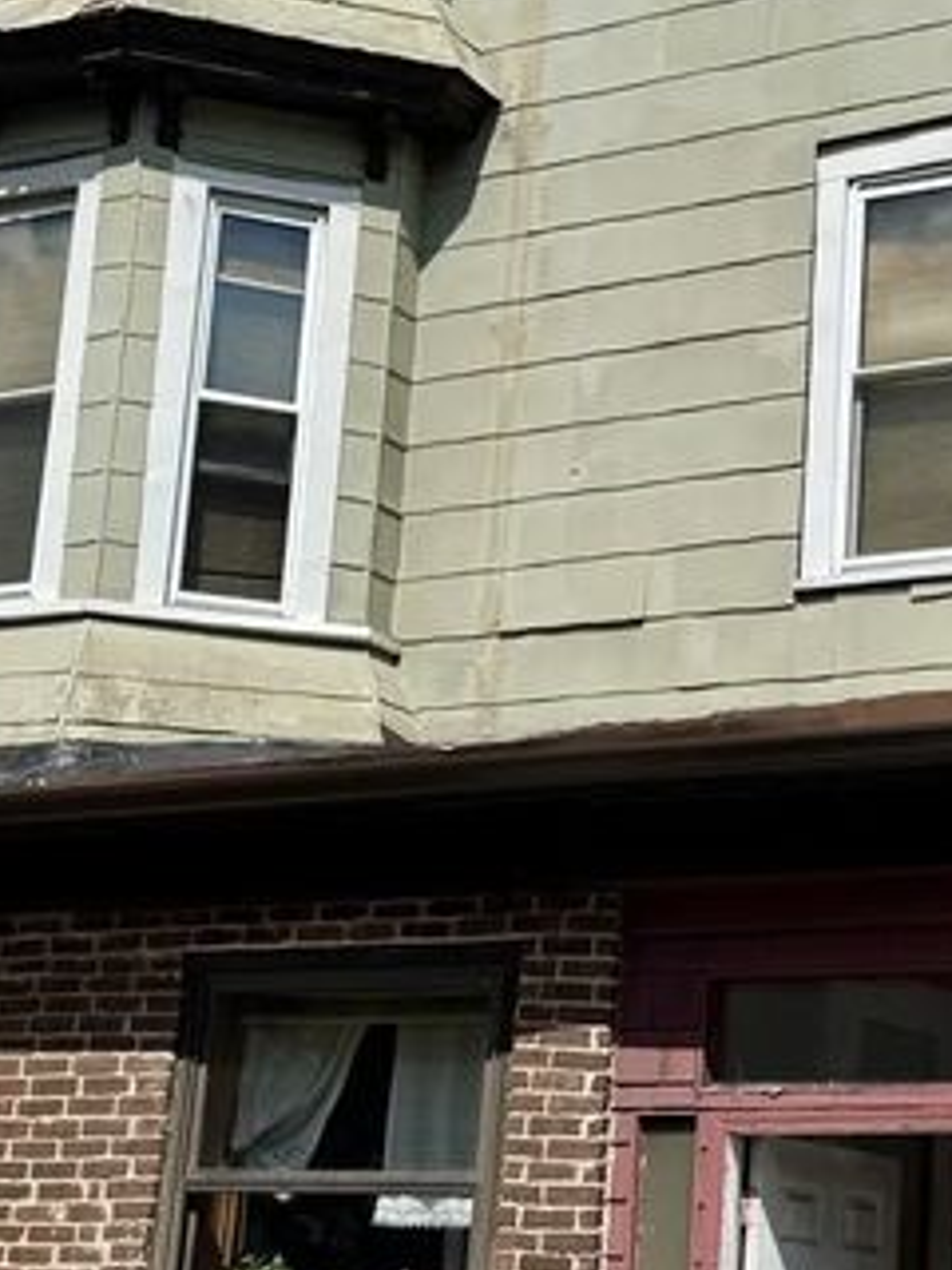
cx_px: 781
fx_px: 2347
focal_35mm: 64
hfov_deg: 22.6
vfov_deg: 30.2
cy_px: 716
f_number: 1.78
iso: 80
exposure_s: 1/7937
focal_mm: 6.76
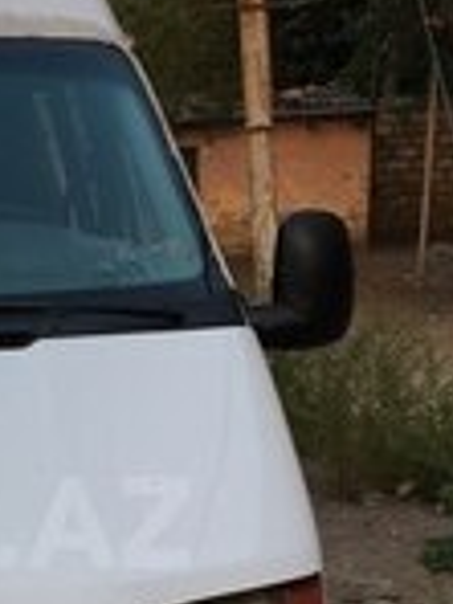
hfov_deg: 14.6
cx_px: -122
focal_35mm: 97
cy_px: 522
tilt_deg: -10.2
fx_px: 1693
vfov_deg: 19.9
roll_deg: +0.6
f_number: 2.2
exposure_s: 1/100
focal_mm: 4.15
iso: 25
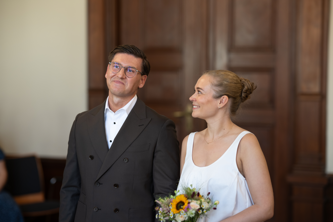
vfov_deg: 16.1
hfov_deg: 23.9
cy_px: 111
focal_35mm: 85
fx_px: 786
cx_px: 166
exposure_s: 1/160
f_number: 1.8
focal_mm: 85
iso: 500
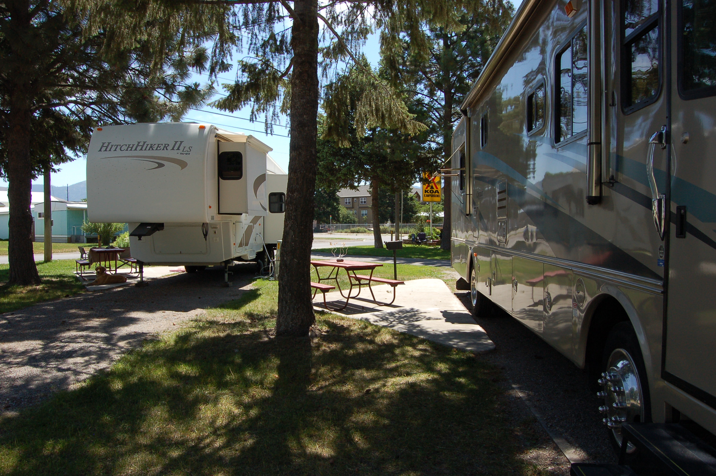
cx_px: 358
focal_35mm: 27
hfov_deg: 67.4
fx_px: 537
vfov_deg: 47.8
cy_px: 238
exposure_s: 1/250
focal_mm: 18
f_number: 10
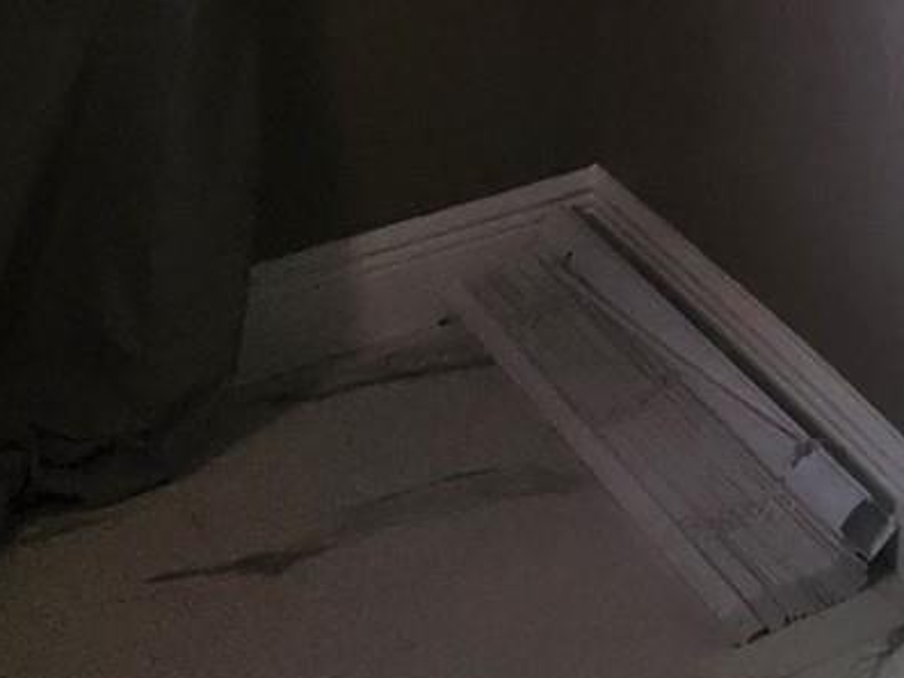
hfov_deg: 16.6
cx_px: 1744
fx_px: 2429
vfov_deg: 13.7
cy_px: -657
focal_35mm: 93
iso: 320
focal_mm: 5.54
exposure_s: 1/120
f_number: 1.8
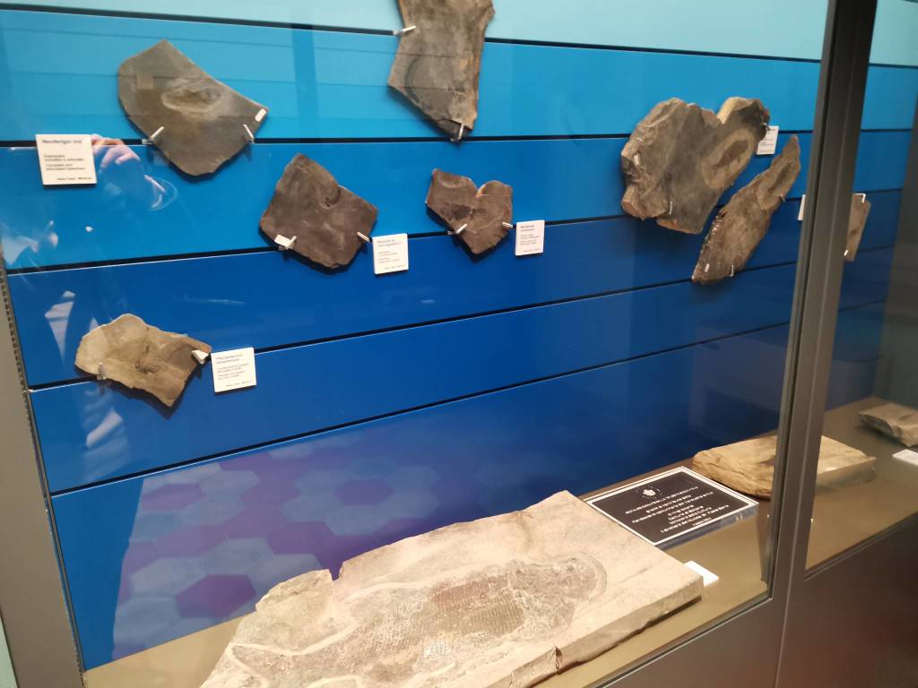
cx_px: 459
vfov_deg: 53.1
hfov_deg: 67.3
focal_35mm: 26
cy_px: 344
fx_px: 690
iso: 400
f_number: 1.8
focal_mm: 4.75
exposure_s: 1/33.3
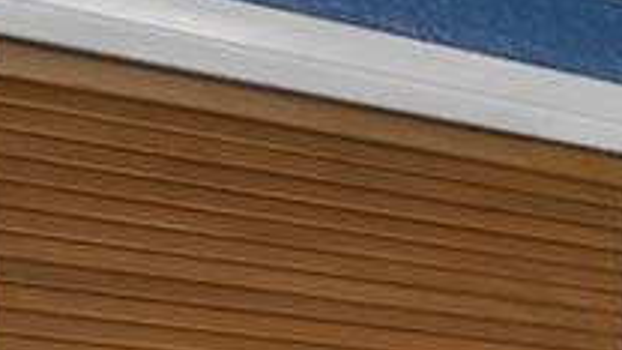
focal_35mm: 129
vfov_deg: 9.0
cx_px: 1776
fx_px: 2128
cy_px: 631
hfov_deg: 11.4
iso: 400
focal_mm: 16
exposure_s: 1/2
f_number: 8
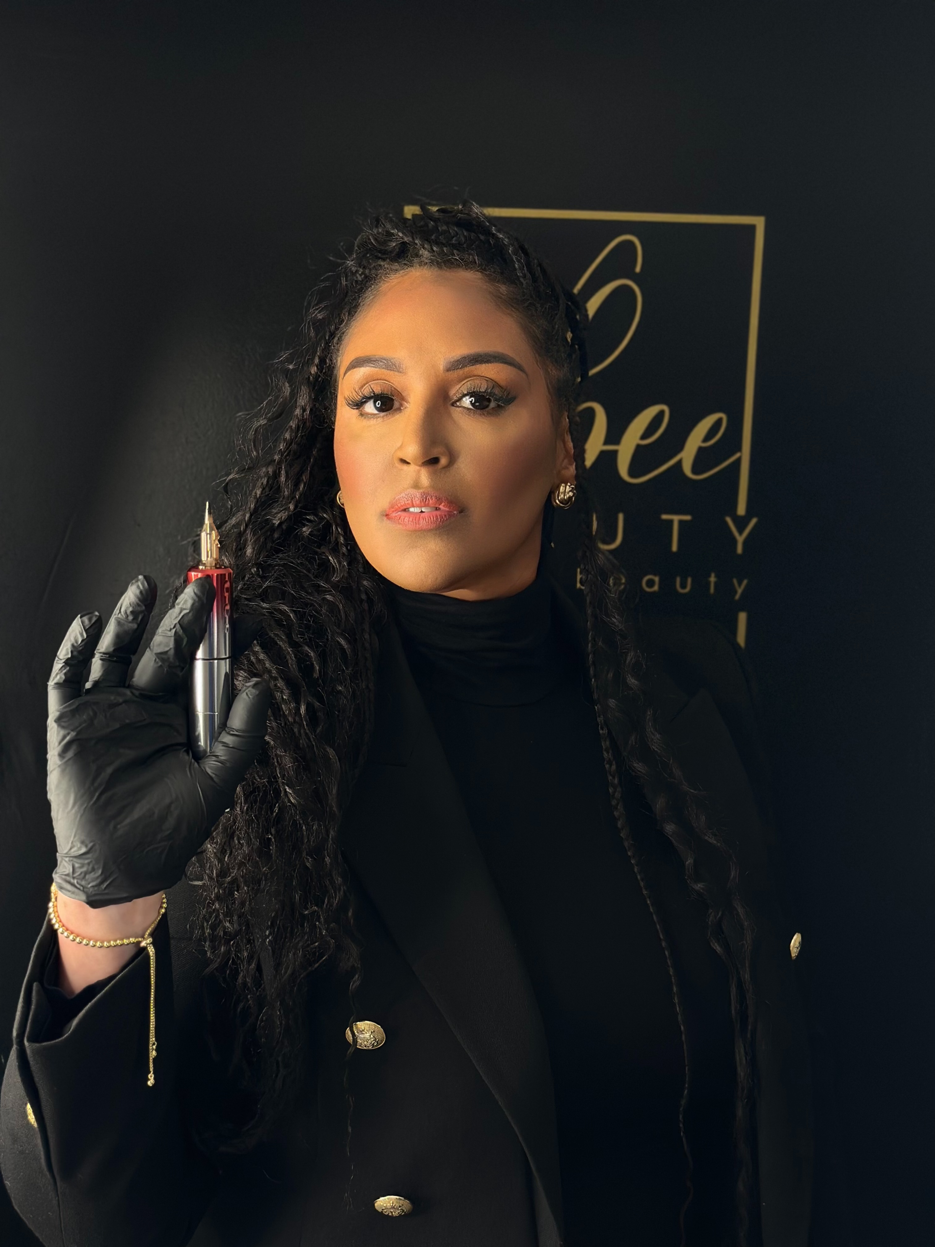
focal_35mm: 48
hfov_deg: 30.3
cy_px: 624
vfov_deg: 39.7
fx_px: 1729
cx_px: 468
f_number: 1.78
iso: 250
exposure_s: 1/60
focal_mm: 6.86
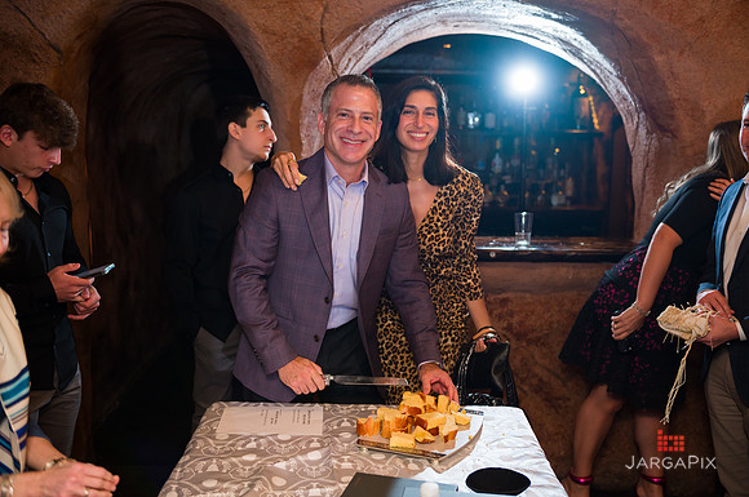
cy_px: 249
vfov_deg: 34.9
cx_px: 375
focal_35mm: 38
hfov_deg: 50.6
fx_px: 792
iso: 1250
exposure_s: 1/200
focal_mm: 38
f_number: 4
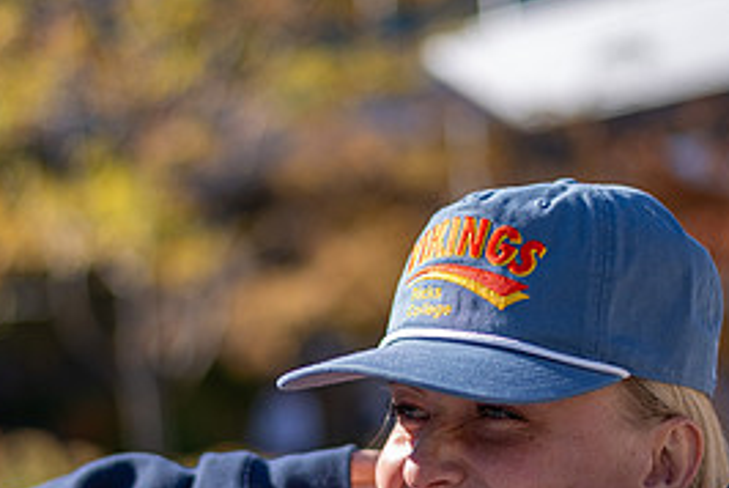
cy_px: 347
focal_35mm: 109
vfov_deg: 12.6
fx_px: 2210
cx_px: 271
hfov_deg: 18.7
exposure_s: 1/2500
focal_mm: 50
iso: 100
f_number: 1.8
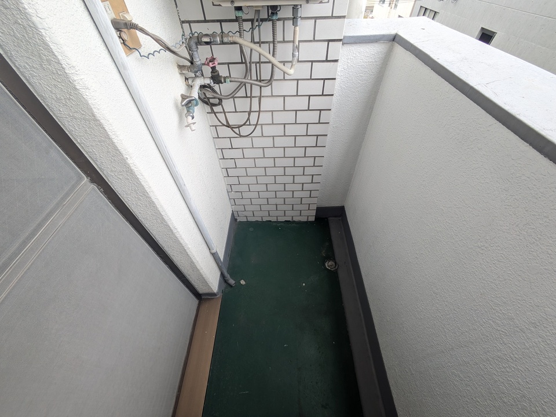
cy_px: 208
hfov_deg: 102.1
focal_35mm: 14
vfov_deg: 85.7
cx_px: 278
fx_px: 225
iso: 49
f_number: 2.2
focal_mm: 1.83
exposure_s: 1/170
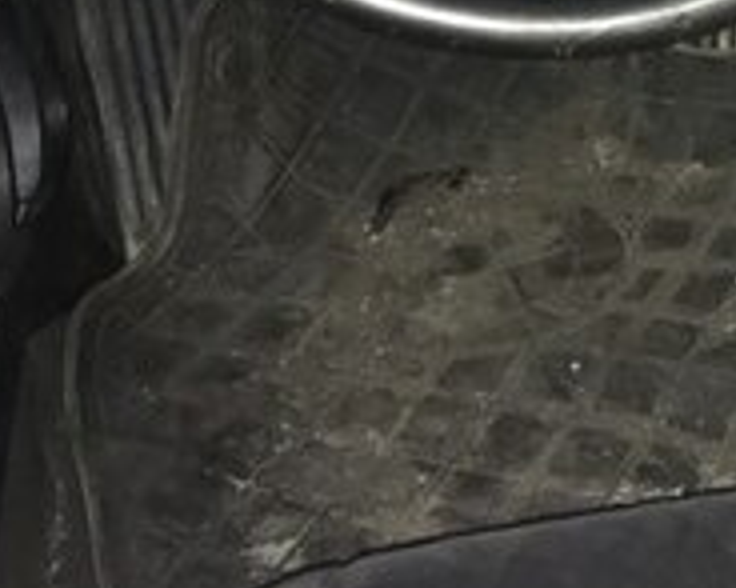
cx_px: 1136
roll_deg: -4.6
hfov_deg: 17.4
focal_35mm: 98
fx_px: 2134
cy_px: -282
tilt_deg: -26.3
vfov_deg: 14.7
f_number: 1.8
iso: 100
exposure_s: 1/17
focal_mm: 3.99
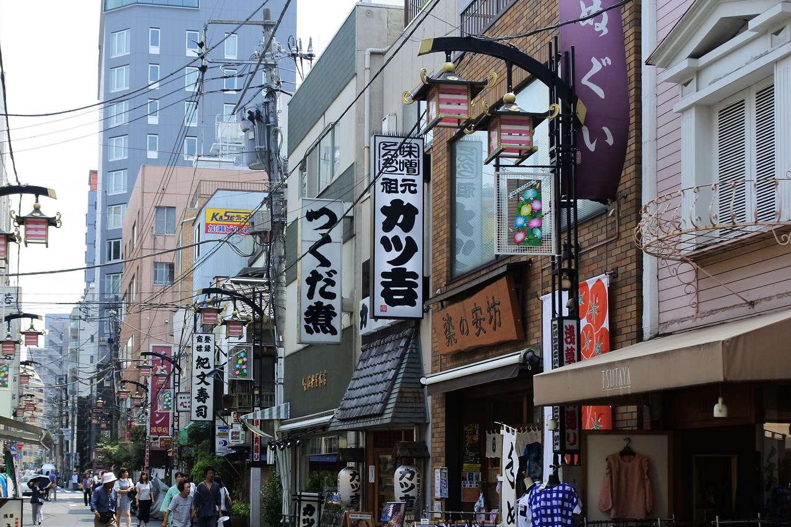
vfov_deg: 23.2
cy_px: 385
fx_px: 1274
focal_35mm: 58
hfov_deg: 34.3
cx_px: 296
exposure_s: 1/500
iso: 160
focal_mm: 14.3
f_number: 4
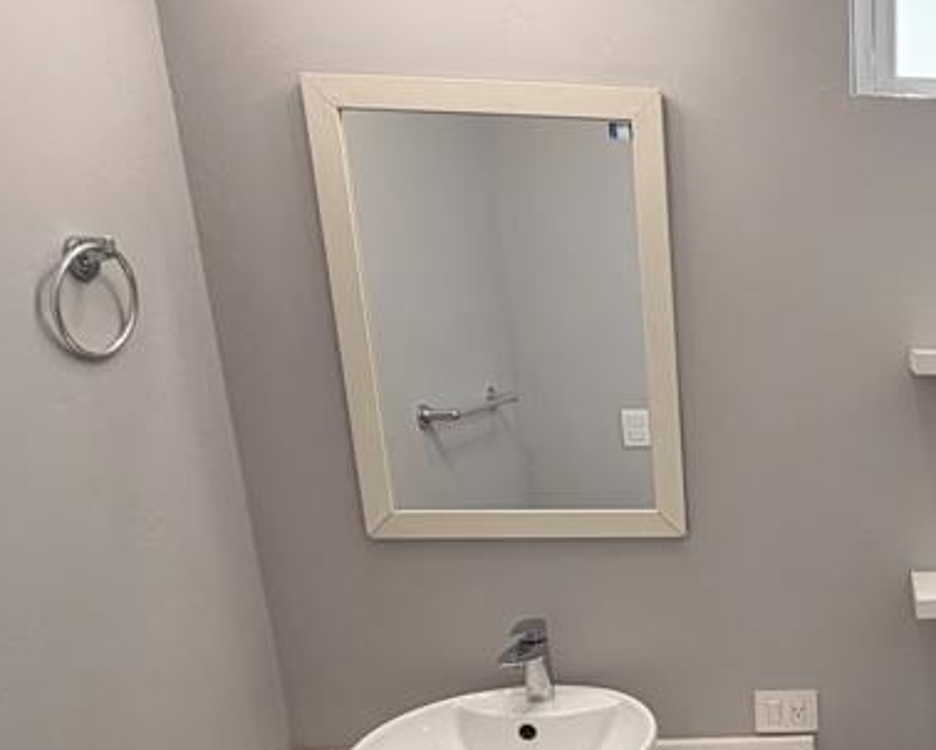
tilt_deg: -16.1
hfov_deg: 41.3
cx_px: 978
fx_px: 1026
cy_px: 589
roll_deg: -0.3
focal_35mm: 37
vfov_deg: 38.8
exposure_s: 1/120
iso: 80
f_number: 2.2
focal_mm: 2.22
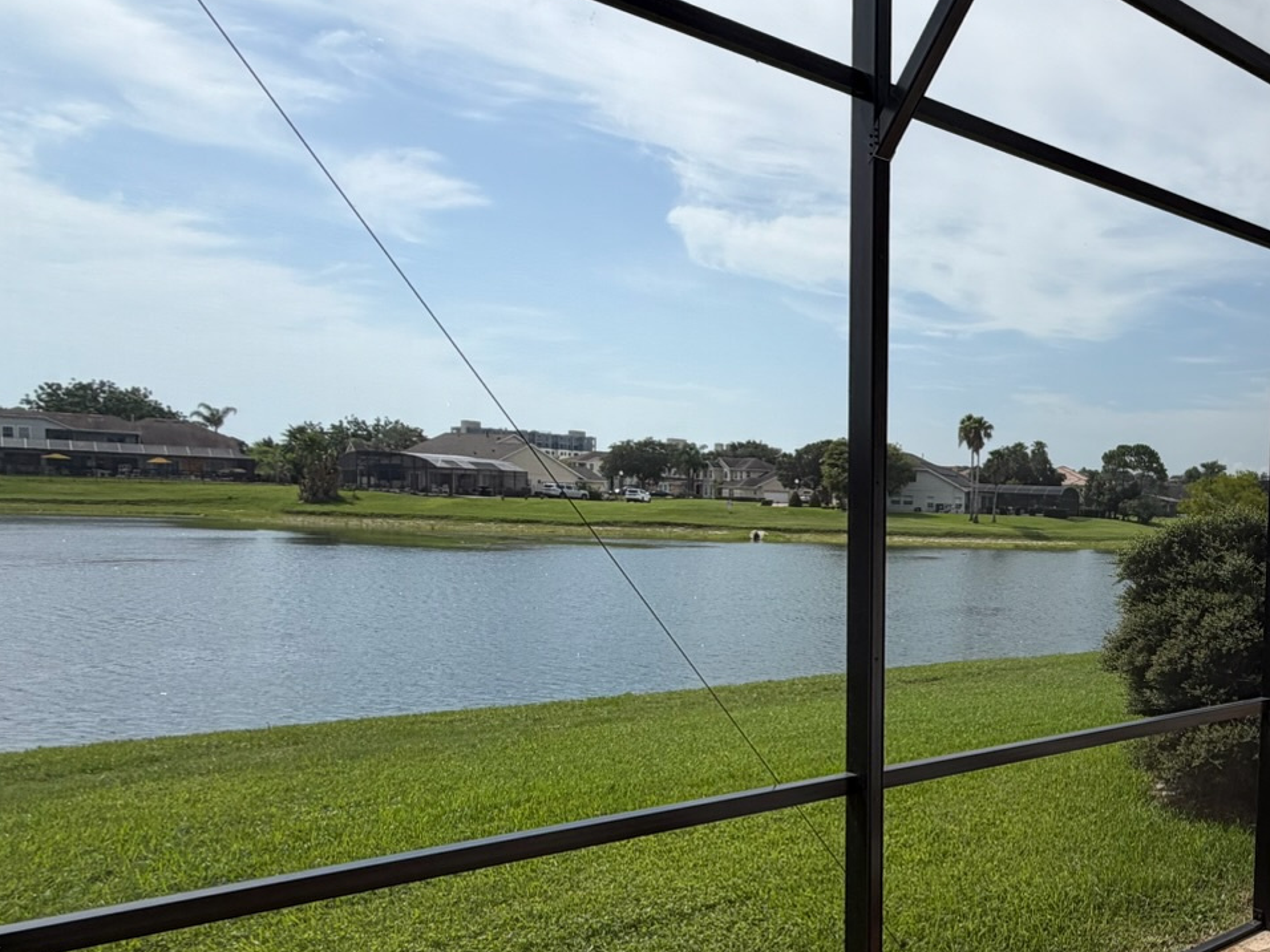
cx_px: 1165
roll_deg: -2.0
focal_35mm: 30
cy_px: 599
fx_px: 1101
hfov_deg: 52.1
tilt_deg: -4.1
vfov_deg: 46.4
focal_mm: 2.22
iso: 20
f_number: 2.2
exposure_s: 1/830
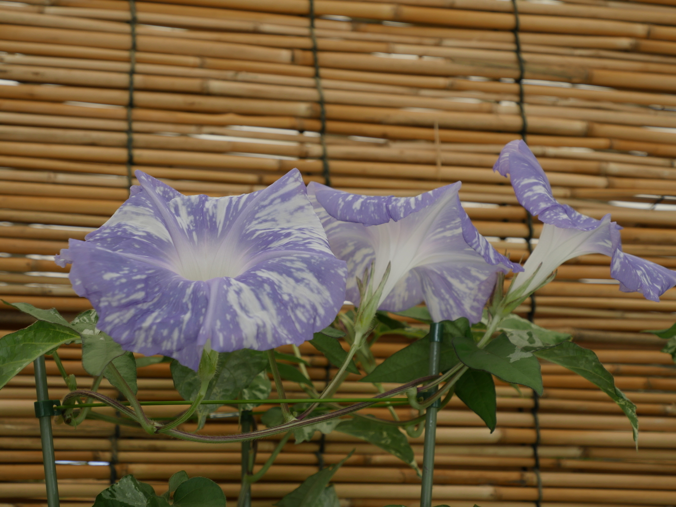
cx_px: 338
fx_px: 1445
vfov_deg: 19.9
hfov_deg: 26.3
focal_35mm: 74
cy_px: 254
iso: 200
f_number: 5.2
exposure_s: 1/200
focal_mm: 37
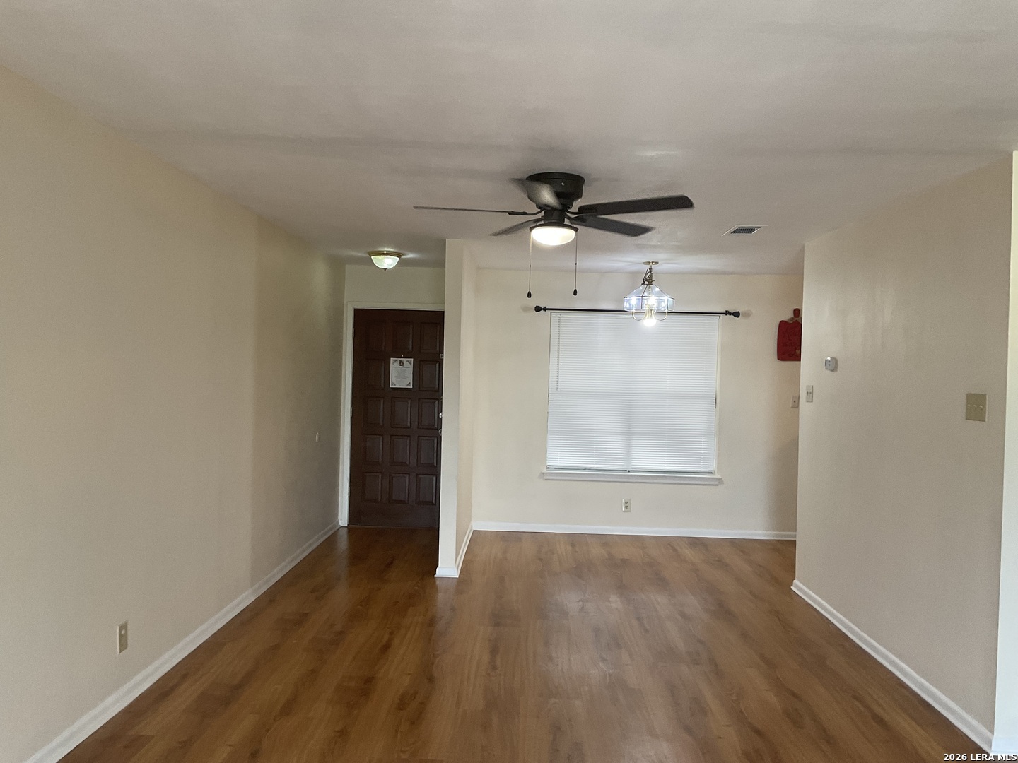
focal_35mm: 29
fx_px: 853
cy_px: 382
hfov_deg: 61.7
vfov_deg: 48.2
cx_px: 509
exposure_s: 1/60
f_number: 1.8
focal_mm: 3
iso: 64
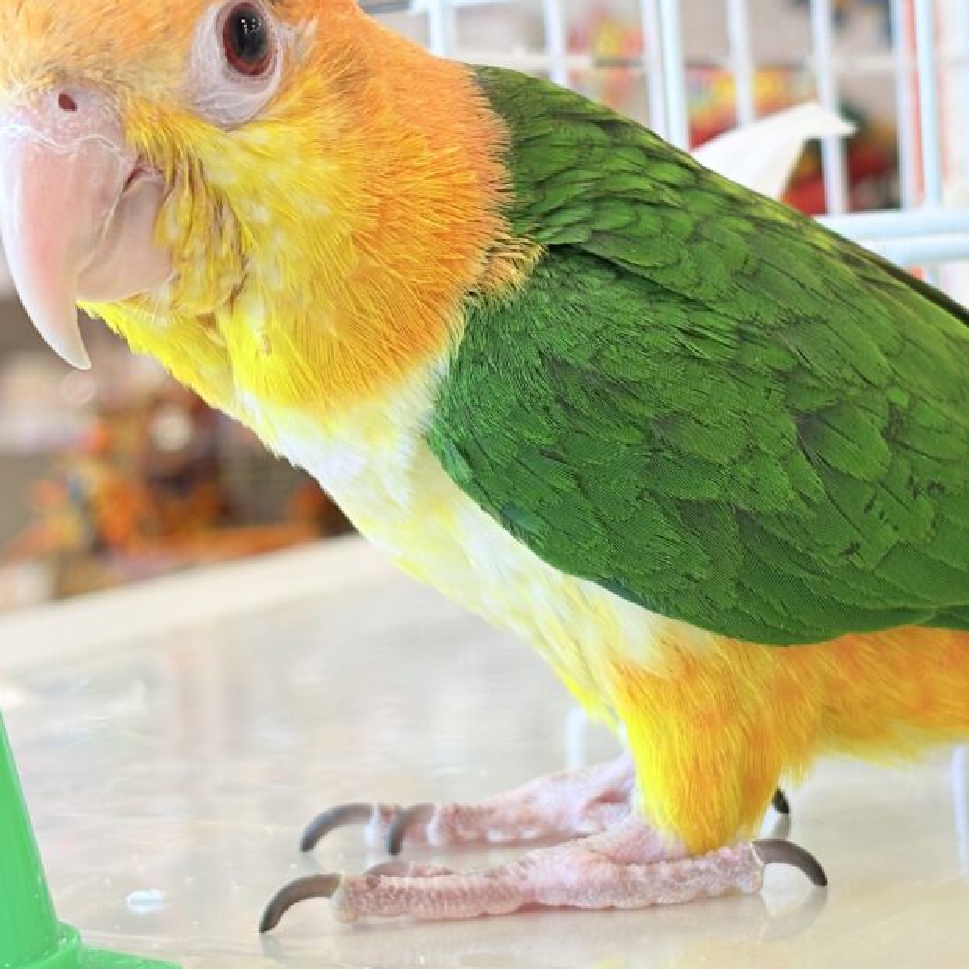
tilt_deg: -1.4
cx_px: 450
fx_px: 2819
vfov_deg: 19.5
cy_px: 477
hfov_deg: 19.5
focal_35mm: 89
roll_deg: +6.3
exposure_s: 1/50
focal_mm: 5.96
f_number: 1.6
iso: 40
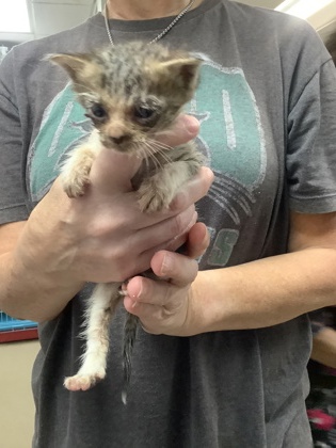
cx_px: 168
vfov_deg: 58.4
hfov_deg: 45.4
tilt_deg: -6.4
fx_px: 401
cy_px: 224
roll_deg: +3.1
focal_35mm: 31
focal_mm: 3.3
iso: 400
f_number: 2.4
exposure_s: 1/60
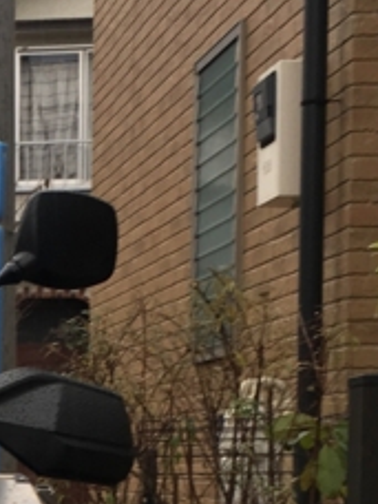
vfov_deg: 14.6
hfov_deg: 10.9
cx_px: -221
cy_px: 639
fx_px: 1893
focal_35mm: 130
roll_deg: -0.9
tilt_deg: -3.5
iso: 32
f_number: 2.2
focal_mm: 4.15
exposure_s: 1/60
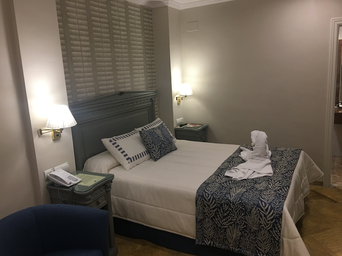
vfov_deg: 48.2
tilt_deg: -11.1
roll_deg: +2.6
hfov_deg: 61.7
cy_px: 128
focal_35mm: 29
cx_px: 171
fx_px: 287
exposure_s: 1/17
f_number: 2.2
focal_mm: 4.15
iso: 64
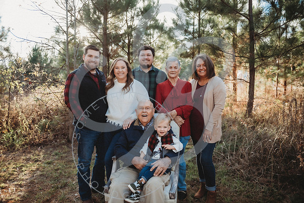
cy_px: 102
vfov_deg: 45.0
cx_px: 152
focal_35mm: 29
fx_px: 245
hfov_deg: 63.6
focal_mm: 29
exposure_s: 1/160
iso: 100
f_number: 2.8
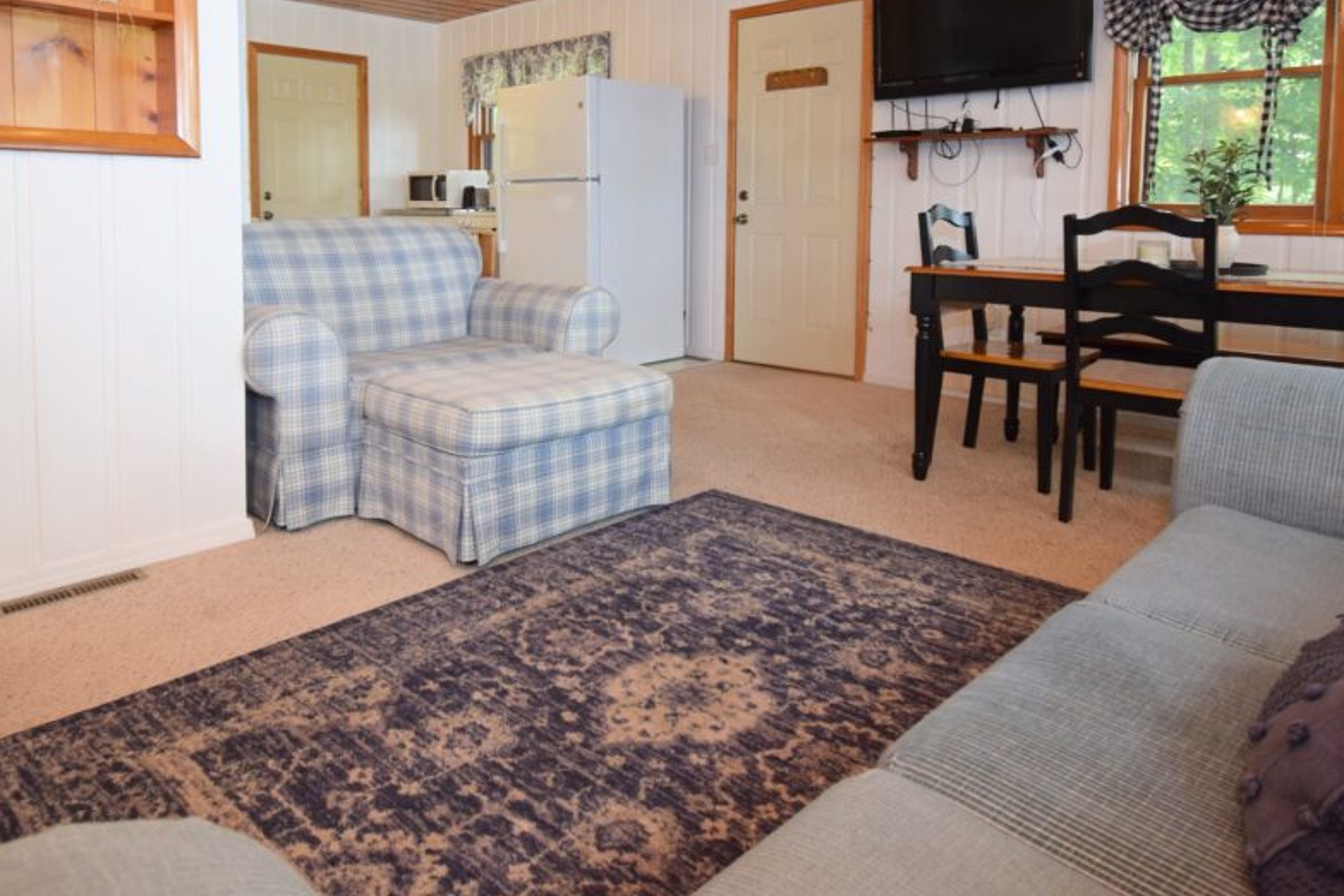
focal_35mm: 23
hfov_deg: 75.8
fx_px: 859
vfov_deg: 53.5
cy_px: 264
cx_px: 594
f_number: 4.5
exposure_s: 1/60
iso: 900
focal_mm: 10
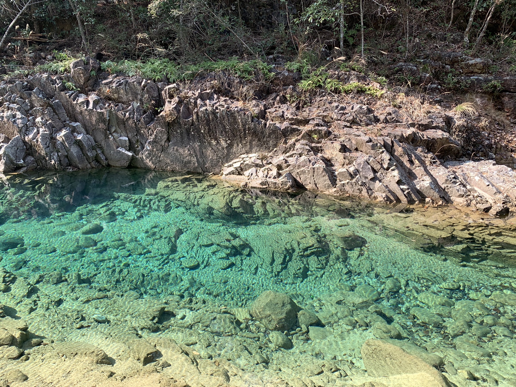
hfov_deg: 67.3
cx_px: 258
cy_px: 194
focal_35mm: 26
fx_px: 388
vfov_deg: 53.1
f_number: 1.8
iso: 25
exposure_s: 1/228
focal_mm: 4.25
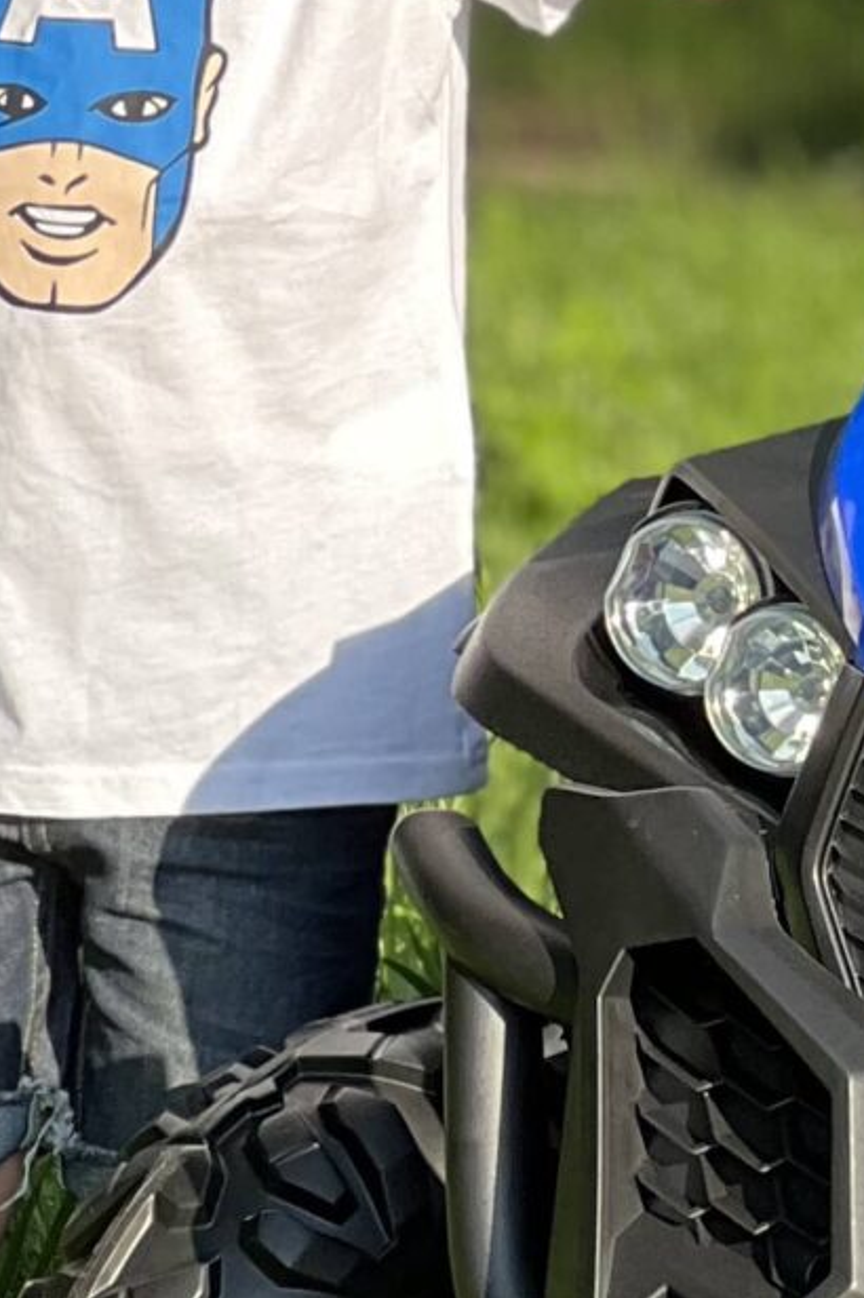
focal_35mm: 333
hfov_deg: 4.1
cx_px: 1467
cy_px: -25
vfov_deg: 6.2
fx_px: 12001
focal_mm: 9
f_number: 2.8
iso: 25
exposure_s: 1/171
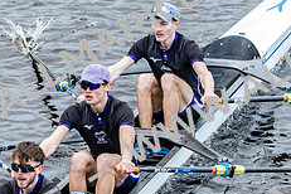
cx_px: 31
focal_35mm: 696
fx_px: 5626
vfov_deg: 2.0
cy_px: 183
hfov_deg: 3.0
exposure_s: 1/1250
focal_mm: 277
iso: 1600
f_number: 5.6
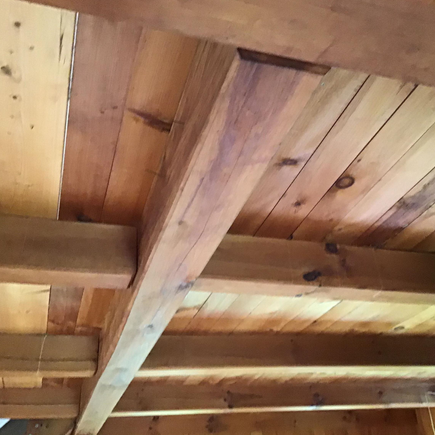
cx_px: 250
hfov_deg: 44.8
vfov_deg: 44.9
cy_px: 216
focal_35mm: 37
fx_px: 526
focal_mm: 3.3
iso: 250
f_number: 2.4
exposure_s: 1/15
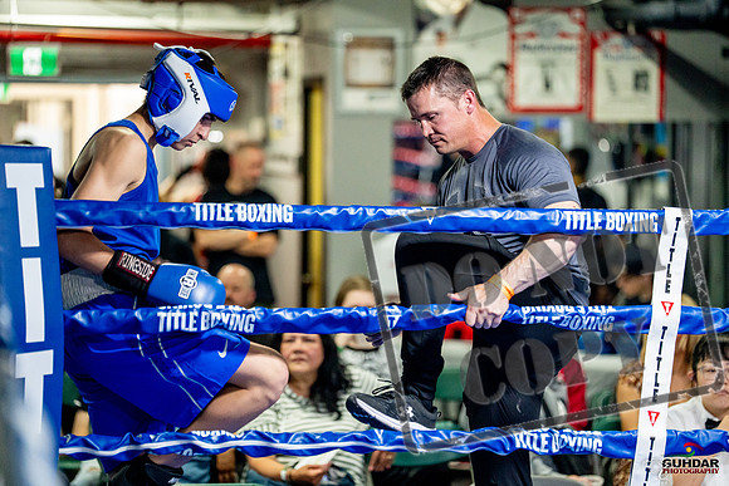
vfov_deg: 11.8
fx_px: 2354
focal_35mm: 116
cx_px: 380
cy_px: 244
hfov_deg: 17.6
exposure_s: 1/1000
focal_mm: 108
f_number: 2
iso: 4000
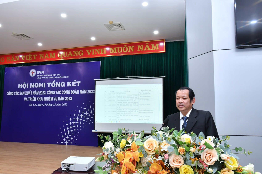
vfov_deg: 47.8
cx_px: 129
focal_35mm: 27
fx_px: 196
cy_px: 98
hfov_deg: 67.4
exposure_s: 1/40
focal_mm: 16
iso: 500
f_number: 7.1
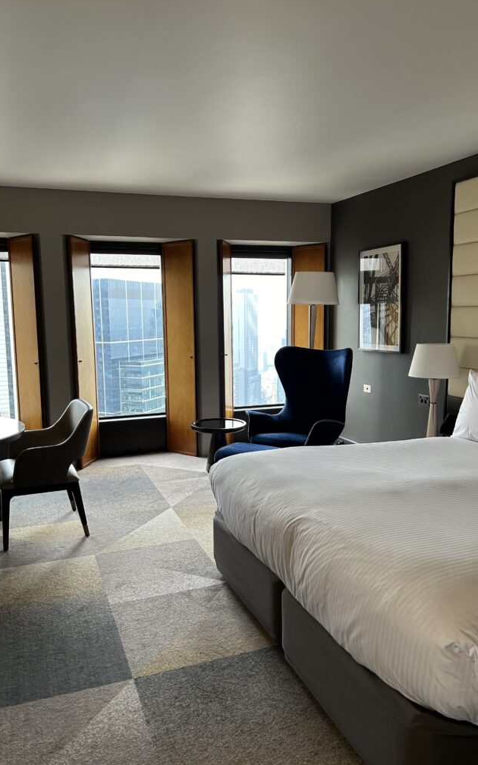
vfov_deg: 66.5
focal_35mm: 28
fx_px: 584
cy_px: 383
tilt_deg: -6.3
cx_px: 235
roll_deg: +0.7
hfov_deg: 44.5
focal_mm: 5.7
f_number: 1.5
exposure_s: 1/100
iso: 80
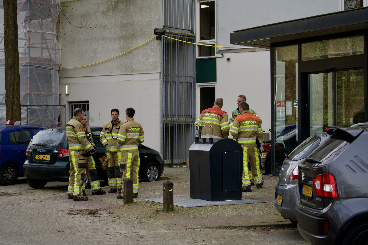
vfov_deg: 17.3
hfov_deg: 25.7
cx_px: 184
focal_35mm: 79
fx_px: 808
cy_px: 122
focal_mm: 79
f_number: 4
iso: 250
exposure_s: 1/640
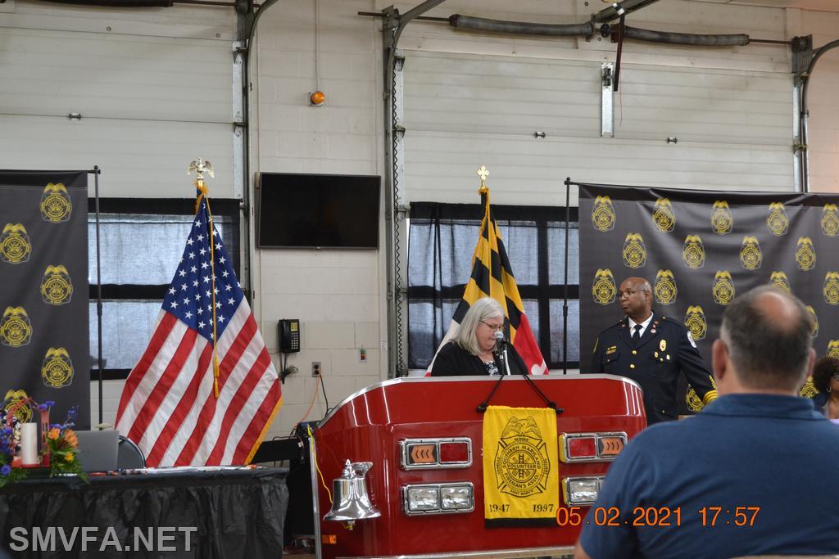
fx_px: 1818
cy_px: 280
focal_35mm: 78
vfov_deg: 17.5
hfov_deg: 26.0
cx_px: 420
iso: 1250
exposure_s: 1/60
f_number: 5.6
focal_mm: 52
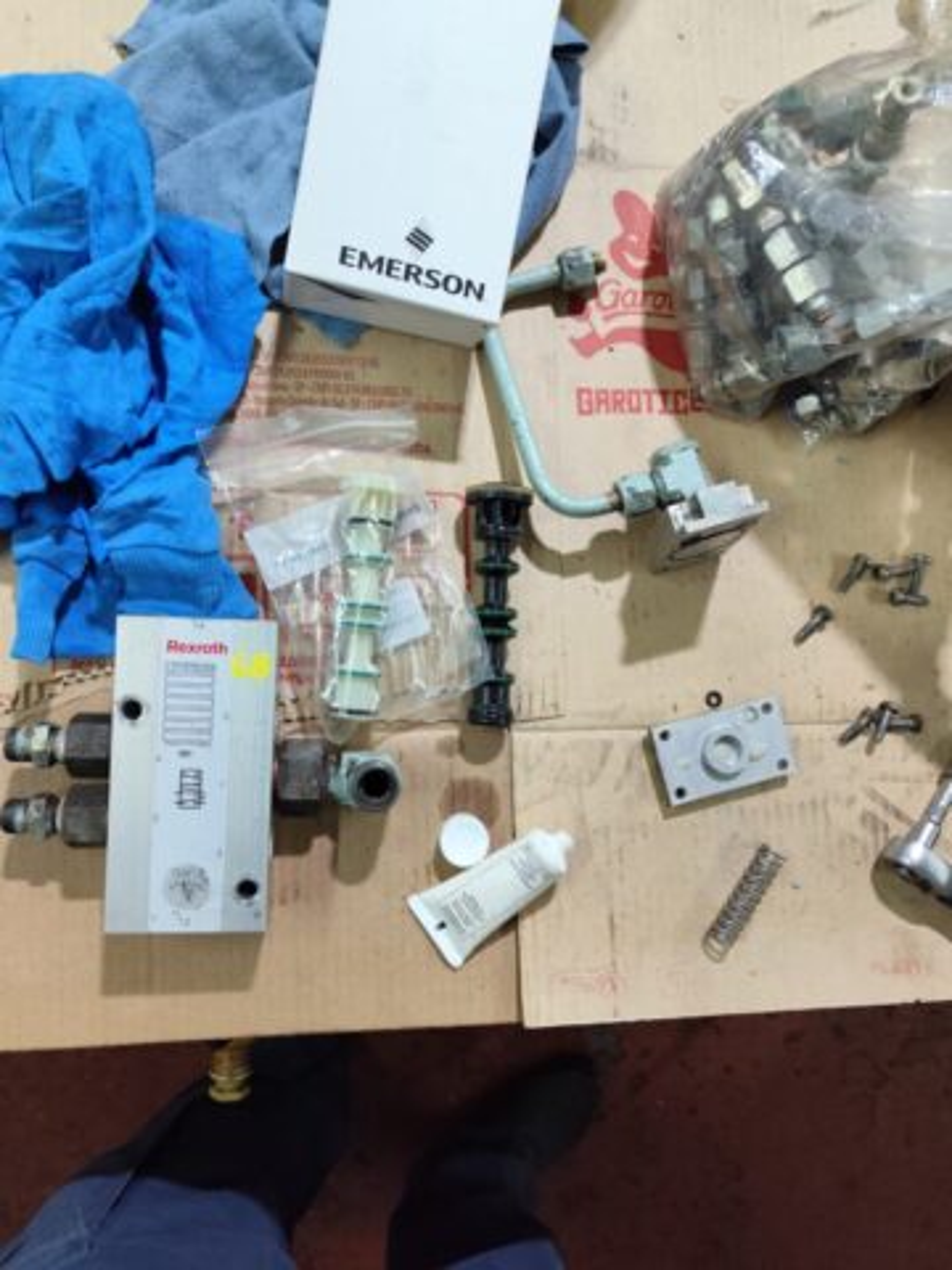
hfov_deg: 58.9
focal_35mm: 23
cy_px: 635
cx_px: 476
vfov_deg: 73.9
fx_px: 843
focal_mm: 6.14
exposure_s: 1/50
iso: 640
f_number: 1.65
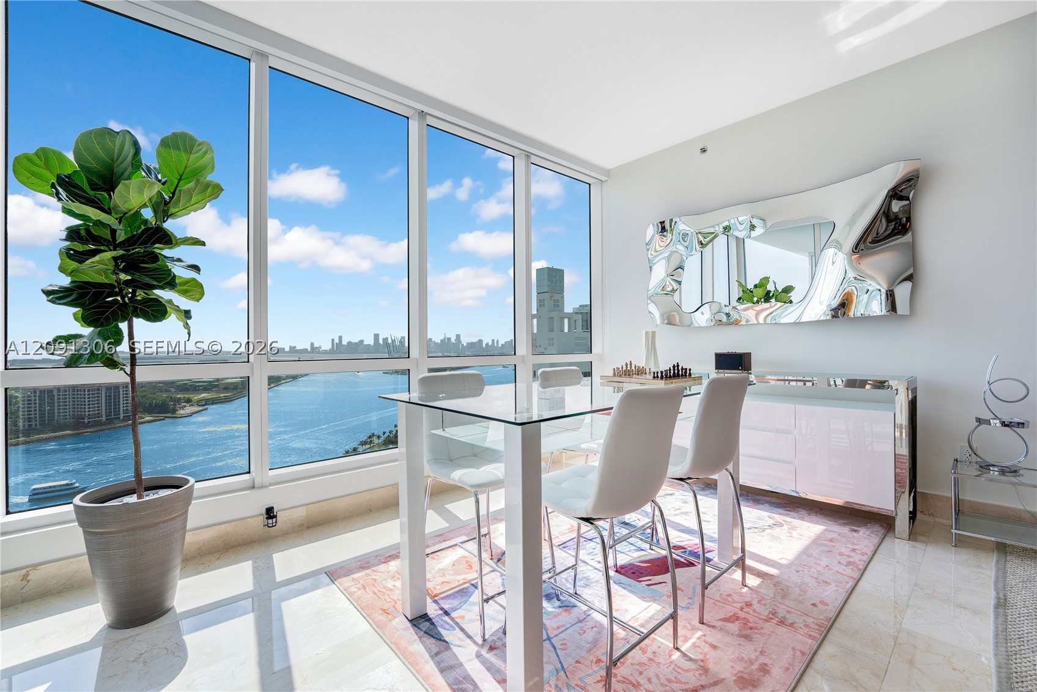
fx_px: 403
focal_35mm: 14
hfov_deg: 104.2
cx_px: 518
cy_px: 346
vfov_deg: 81.2
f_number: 8
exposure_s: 1/100
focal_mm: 14
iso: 100
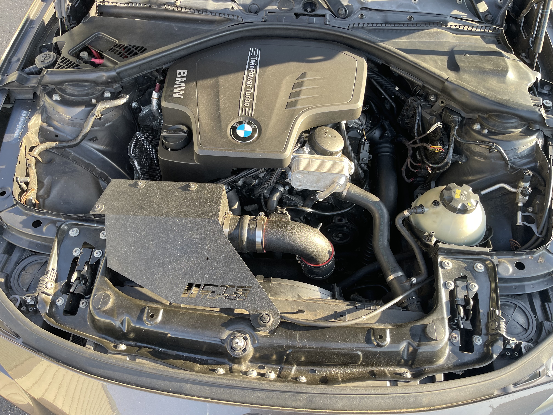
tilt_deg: -56.0
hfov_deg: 69.4
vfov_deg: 54.9
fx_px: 399
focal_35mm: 25
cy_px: 208
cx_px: 276
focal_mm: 5.1
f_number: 1.6
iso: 50
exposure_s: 1/121
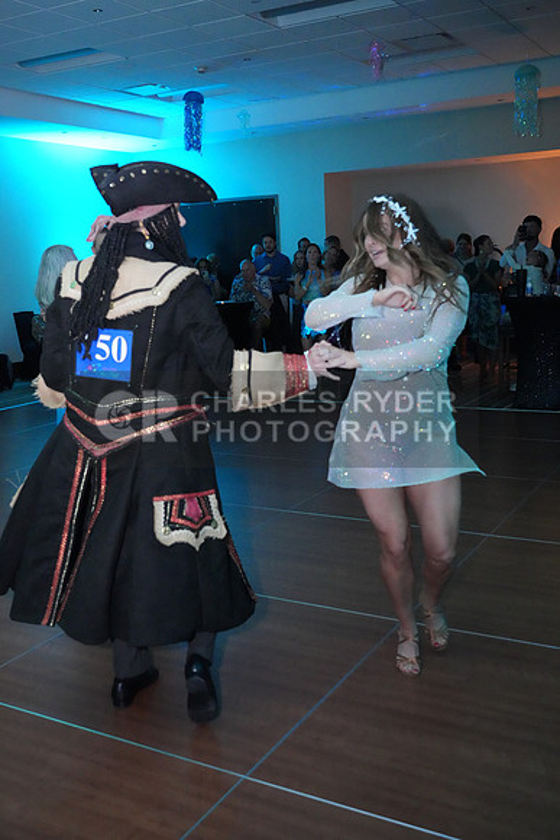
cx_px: 280
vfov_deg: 54.4
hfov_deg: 37.9
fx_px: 816
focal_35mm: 35
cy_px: 420
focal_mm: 35
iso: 12800
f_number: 4
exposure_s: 1/250
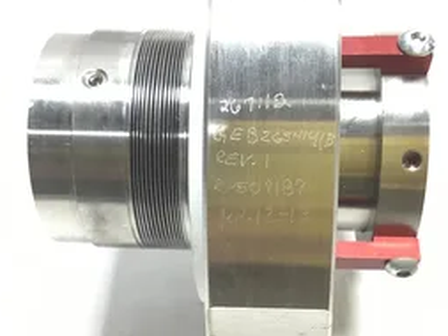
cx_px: 225
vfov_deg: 29.7
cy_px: 179
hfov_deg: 38.9
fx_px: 634
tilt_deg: -54.1
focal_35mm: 49
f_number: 2.4
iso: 32
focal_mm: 3.3
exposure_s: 1/40
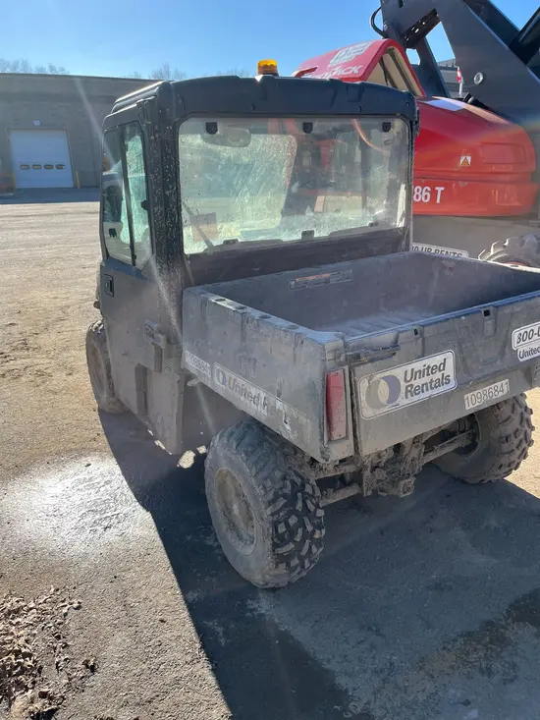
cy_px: 360
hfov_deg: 53.1
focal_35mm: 26
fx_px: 541
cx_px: 270
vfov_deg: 67.3
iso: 50
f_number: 1.6
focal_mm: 5.1
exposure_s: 1/1294
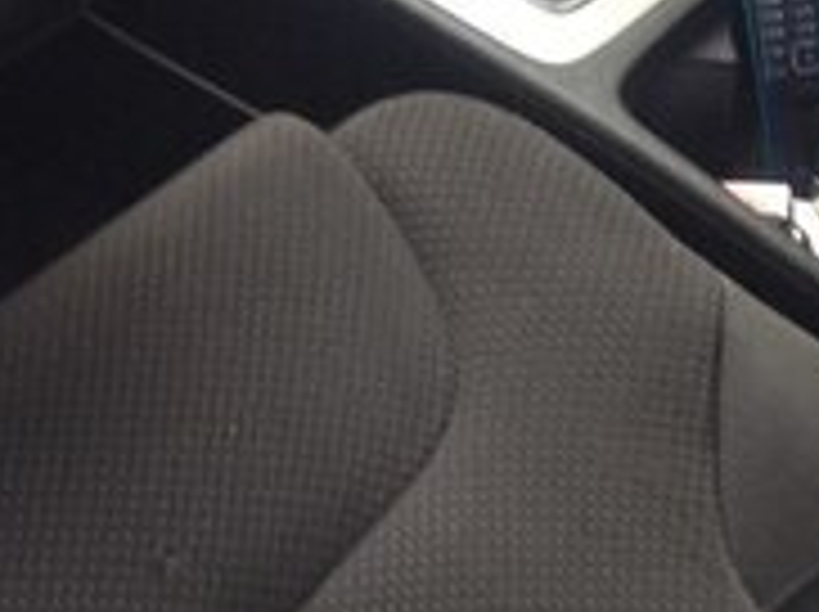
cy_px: -268
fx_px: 2835
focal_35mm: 120
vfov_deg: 11.8
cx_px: 212
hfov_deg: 16.4
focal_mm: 4.12
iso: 64
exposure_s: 1/20
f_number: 2.4
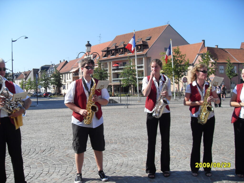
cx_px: 122
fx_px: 240
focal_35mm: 34
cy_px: 92
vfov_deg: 41.8
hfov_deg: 54.0
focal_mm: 6.3
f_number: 7
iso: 80
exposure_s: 1/180
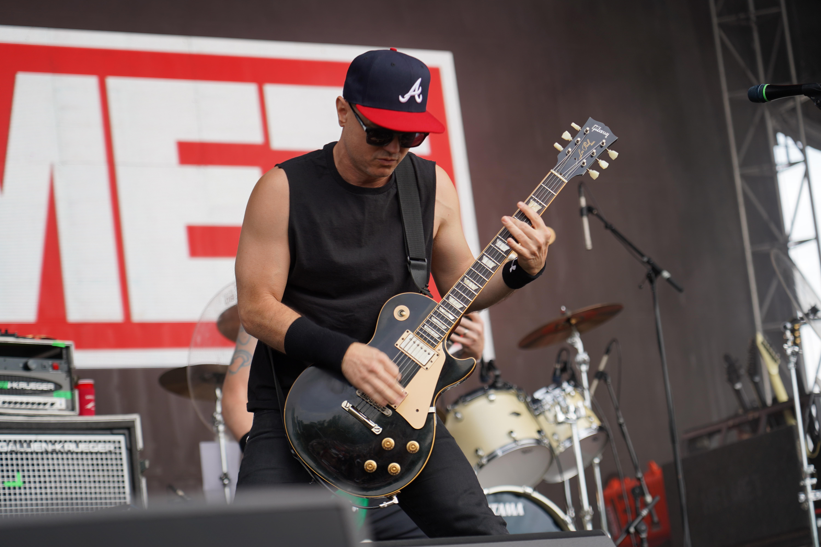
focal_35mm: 105
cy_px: 274
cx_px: 410
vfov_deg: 13.0
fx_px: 2394
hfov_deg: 19.5
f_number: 4
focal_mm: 105
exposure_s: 1/125
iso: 100
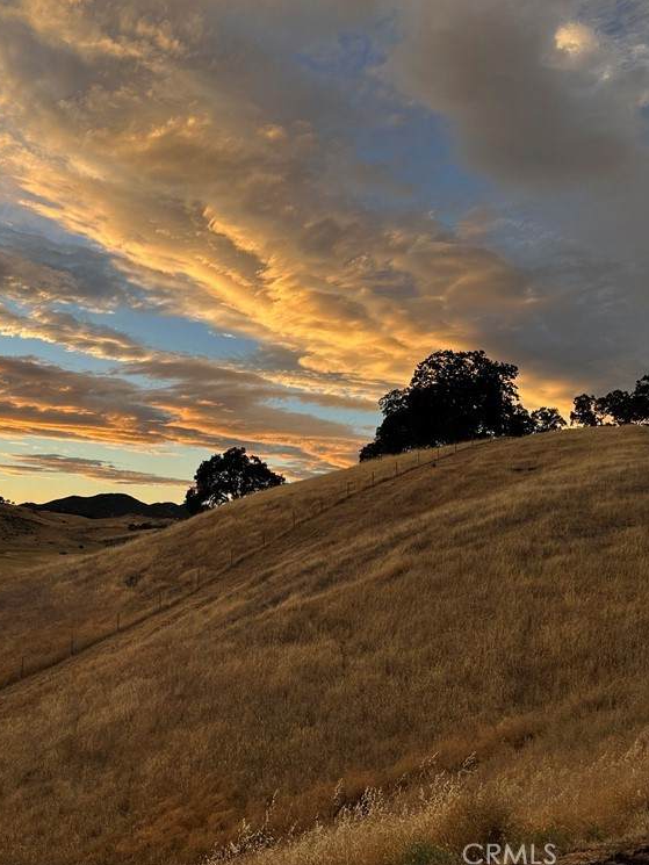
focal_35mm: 33
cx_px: 152
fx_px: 825
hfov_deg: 41.5
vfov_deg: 55.3
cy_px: 425
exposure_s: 1/850
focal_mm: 6.86
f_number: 1.78
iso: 80
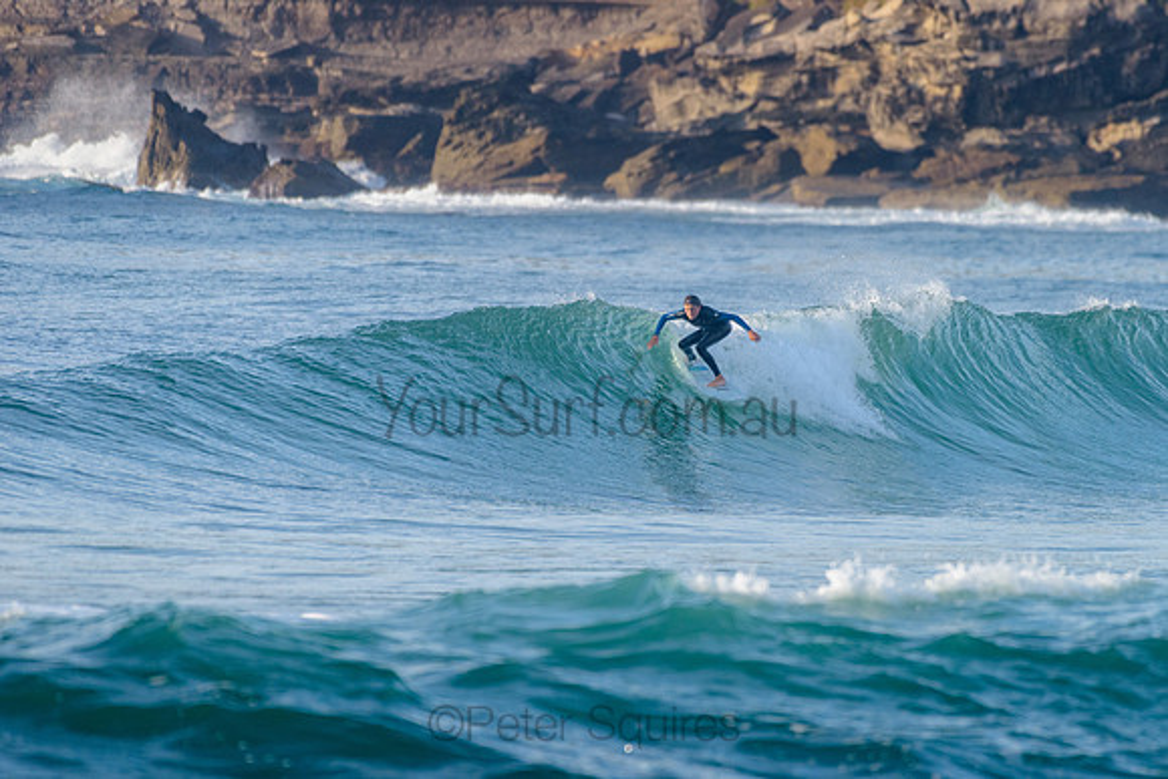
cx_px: 711
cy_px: 356
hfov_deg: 3.4
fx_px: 19897
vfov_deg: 2.2
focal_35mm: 613
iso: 640
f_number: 5.6
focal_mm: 500
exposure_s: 1/2000
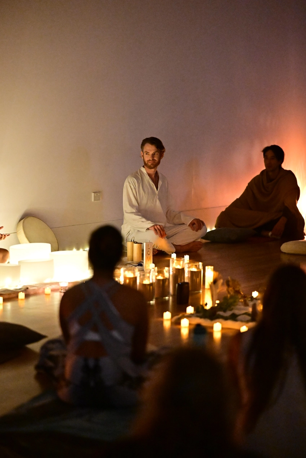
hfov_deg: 12.2
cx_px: 153
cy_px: 229
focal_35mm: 112
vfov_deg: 18.3
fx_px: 1428
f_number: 1.2
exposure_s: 1/125
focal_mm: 75
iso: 6400
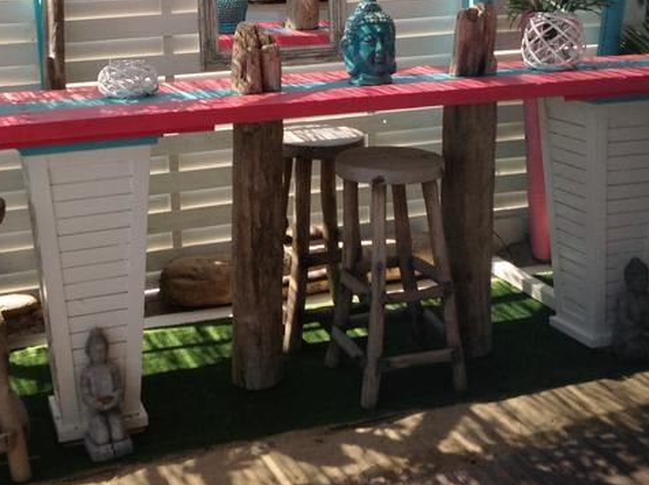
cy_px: 101
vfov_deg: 24.4
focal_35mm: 59
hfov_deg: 32.7
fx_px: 1105
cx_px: 272
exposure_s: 1/581
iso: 50
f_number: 2.4
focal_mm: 4.28
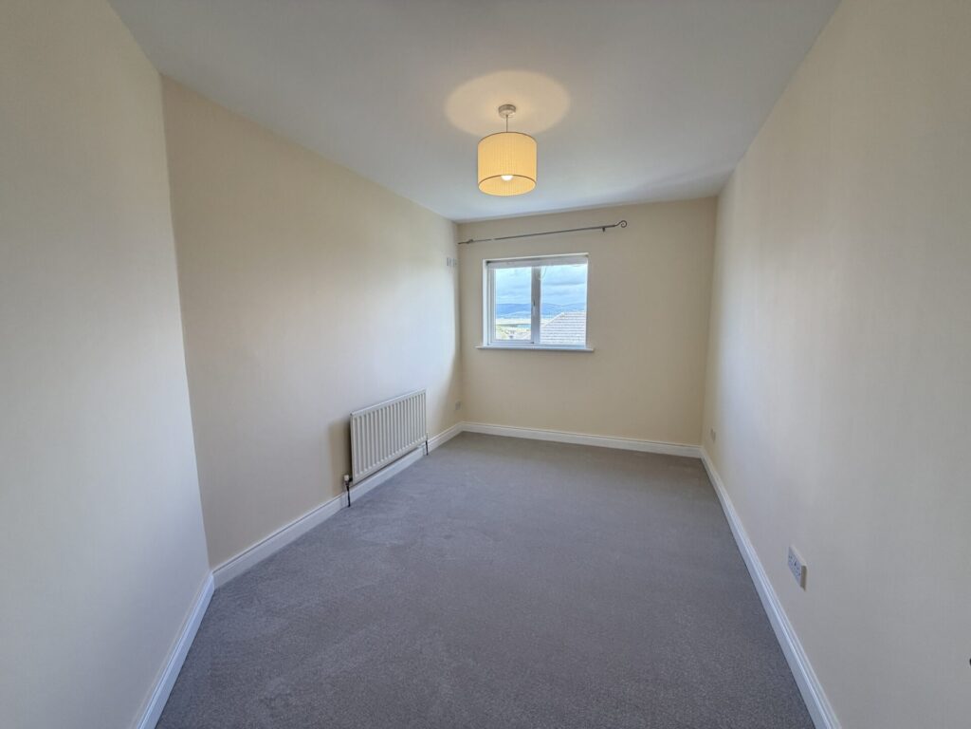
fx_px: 393
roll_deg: +0.7
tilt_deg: -7.1
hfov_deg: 102.1
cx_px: 486
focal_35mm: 14
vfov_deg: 85.7
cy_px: 364
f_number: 2.2
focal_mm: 2.22
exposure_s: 1/100
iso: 100
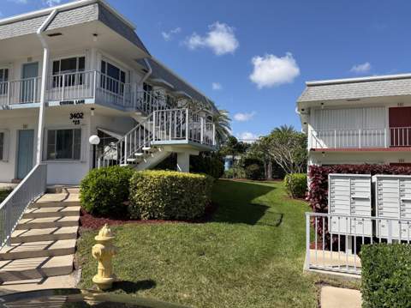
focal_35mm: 24
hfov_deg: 71.7
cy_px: 154
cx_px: 206
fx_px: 285
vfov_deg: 56.7
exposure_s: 1/4673
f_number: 1.78
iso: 80
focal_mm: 6.76
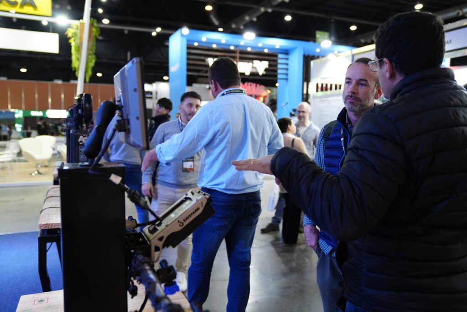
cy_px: 156
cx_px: 234
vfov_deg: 43.6
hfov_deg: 61.9
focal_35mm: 30
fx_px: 389
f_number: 2.8
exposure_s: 1/250
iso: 3200
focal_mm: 30
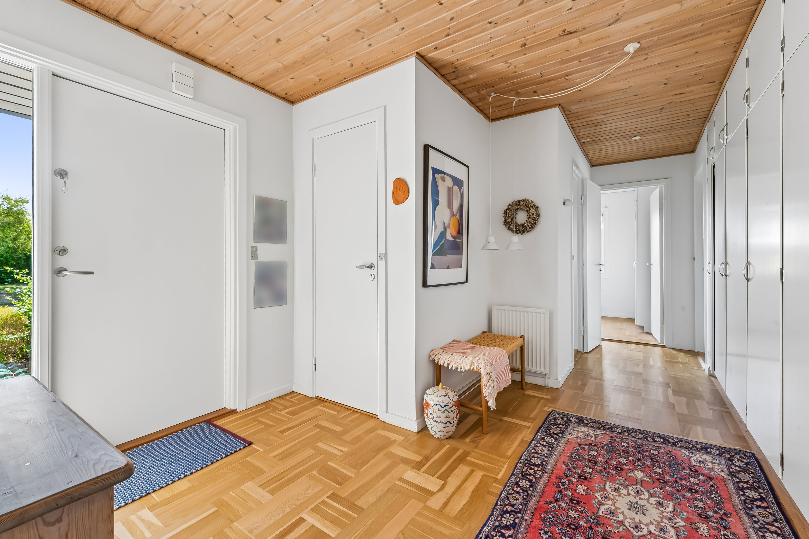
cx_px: 404
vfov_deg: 77.3
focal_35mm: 15
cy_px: 270
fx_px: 337
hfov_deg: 100.4
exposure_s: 1/8
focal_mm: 15
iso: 400
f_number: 13
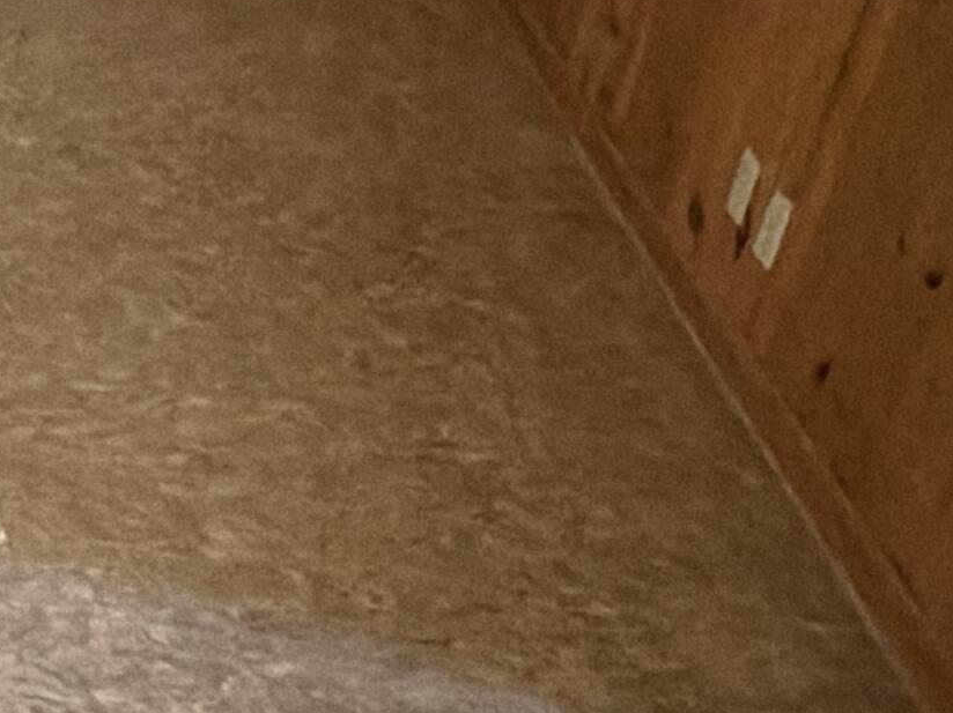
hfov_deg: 28.0
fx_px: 1403
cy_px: 248
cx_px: -401
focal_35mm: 51
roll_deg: -0.1
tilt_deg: -26.4
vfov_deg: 28.4
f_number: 2.2
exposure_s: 1/60
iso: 1250
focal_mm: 2.22
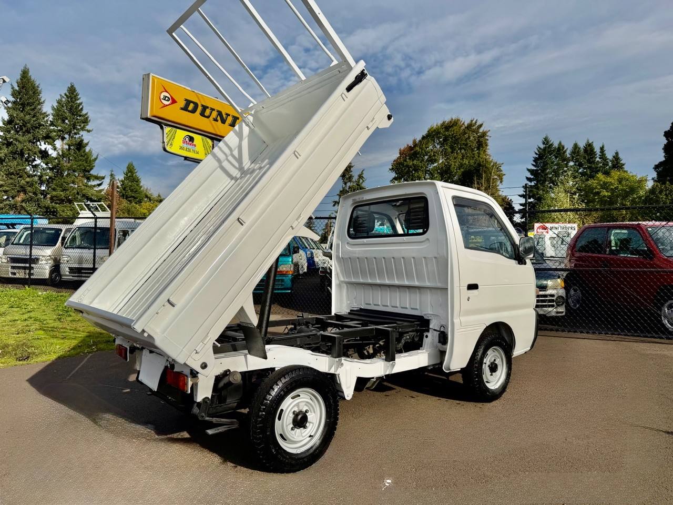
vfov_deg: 56.8
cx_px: 336
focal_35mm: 24
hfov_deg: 71.6
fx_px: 467
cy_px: 252
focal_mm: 6.76
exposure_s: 1/14286
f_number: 1.78
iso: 80
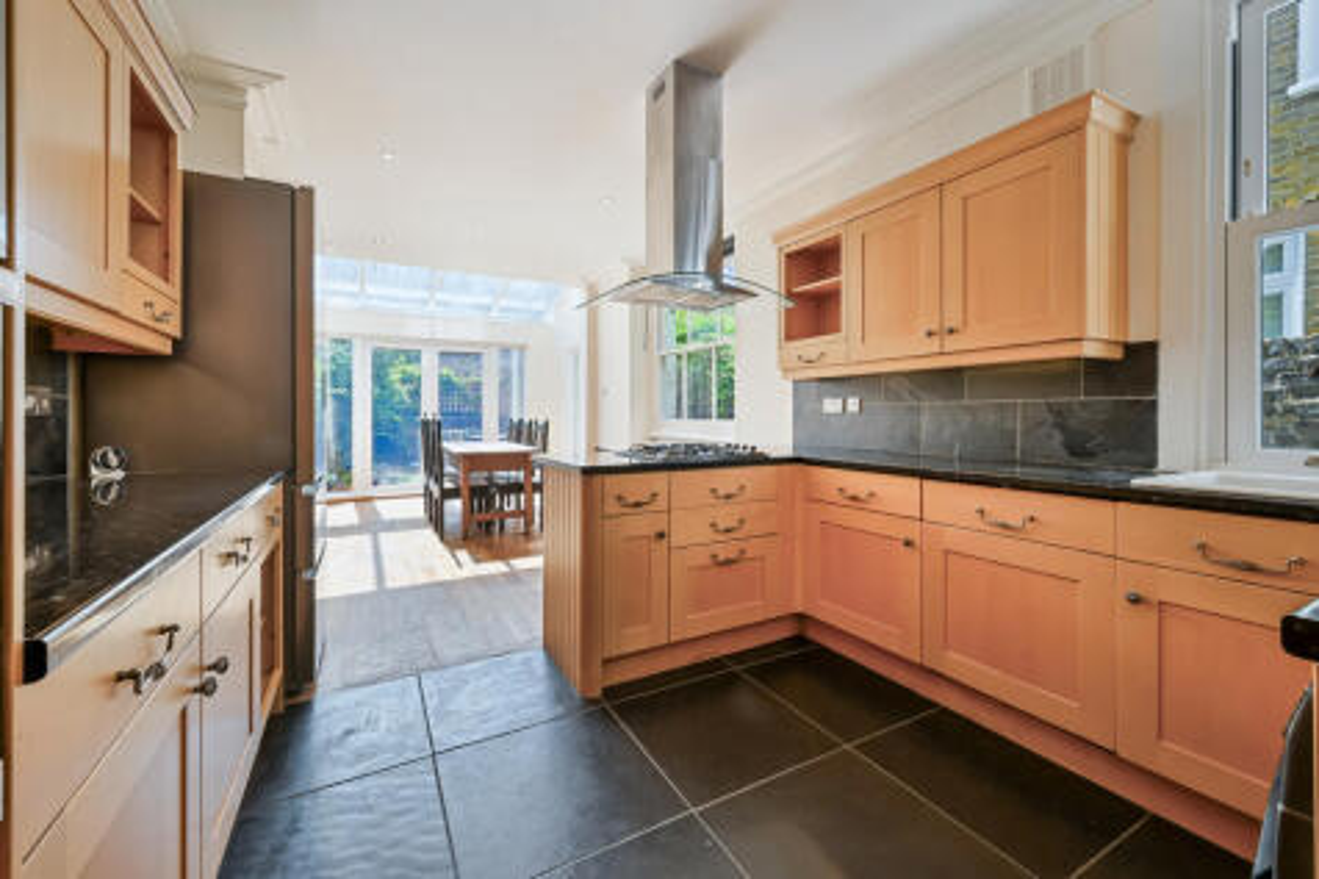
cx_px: 660
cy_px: 440
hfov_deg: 104.3
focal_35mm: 14
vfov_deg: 81.2
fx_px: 513
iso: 200
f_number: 16
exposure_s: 1/3
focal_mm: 14
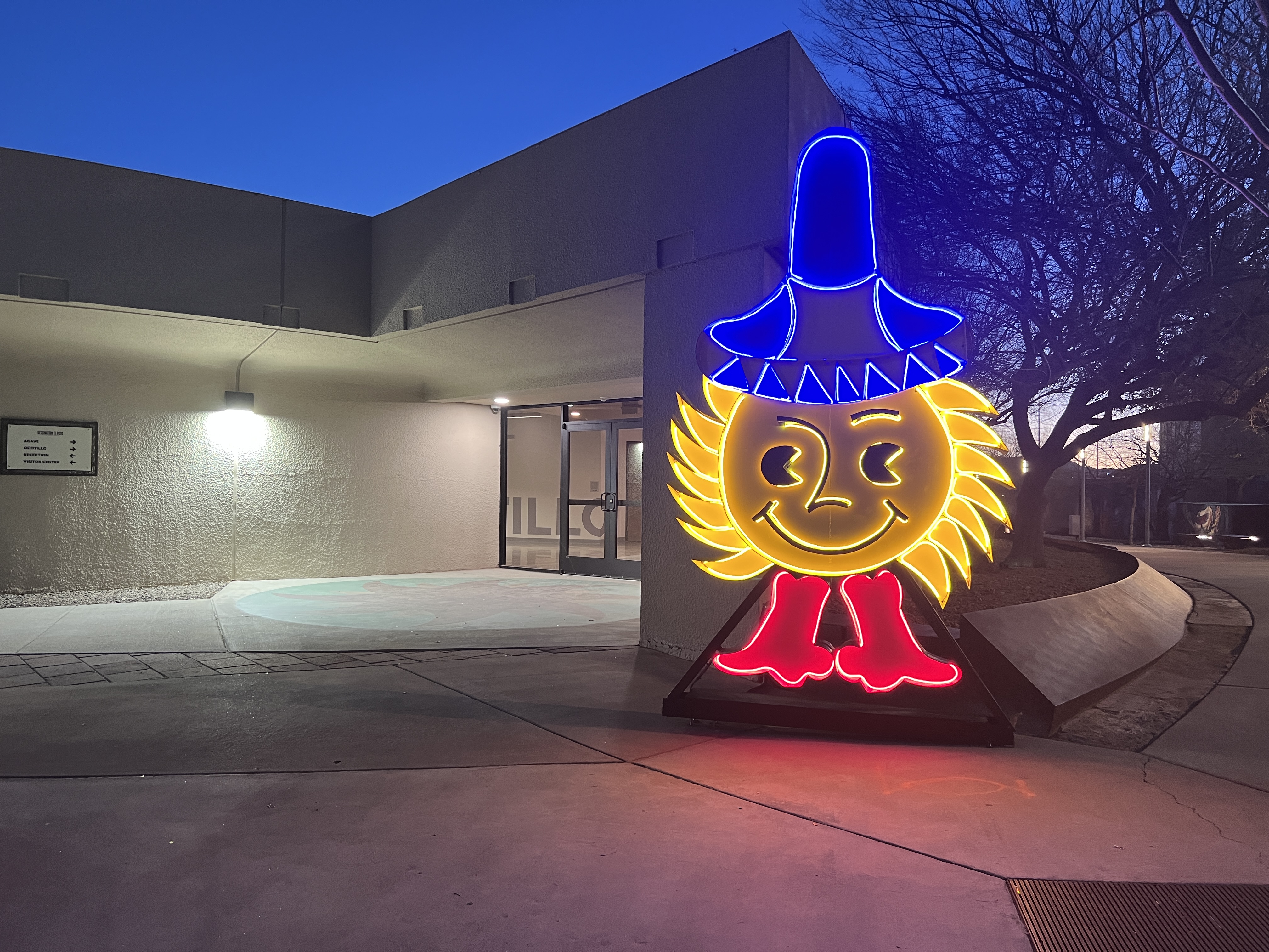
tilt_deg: +0.3
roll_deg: -1.7
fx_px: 953
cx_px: 634
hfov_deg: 67.3
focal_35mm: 26
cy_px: 476
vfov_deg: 53.1
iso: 200
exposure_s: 1/60
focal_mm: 5.7
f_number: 1.5
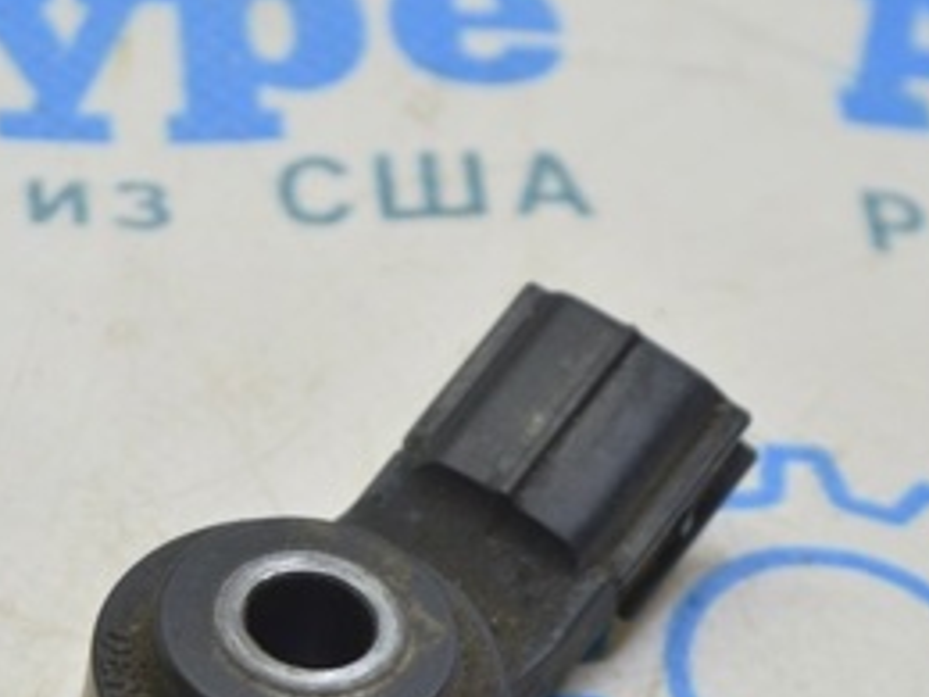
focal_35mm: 195
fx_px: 5238
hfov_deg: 10.1
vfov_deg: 7.6
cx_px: 68
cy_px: 581
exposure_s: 1/20
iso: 400
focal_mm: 55
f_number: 5.6
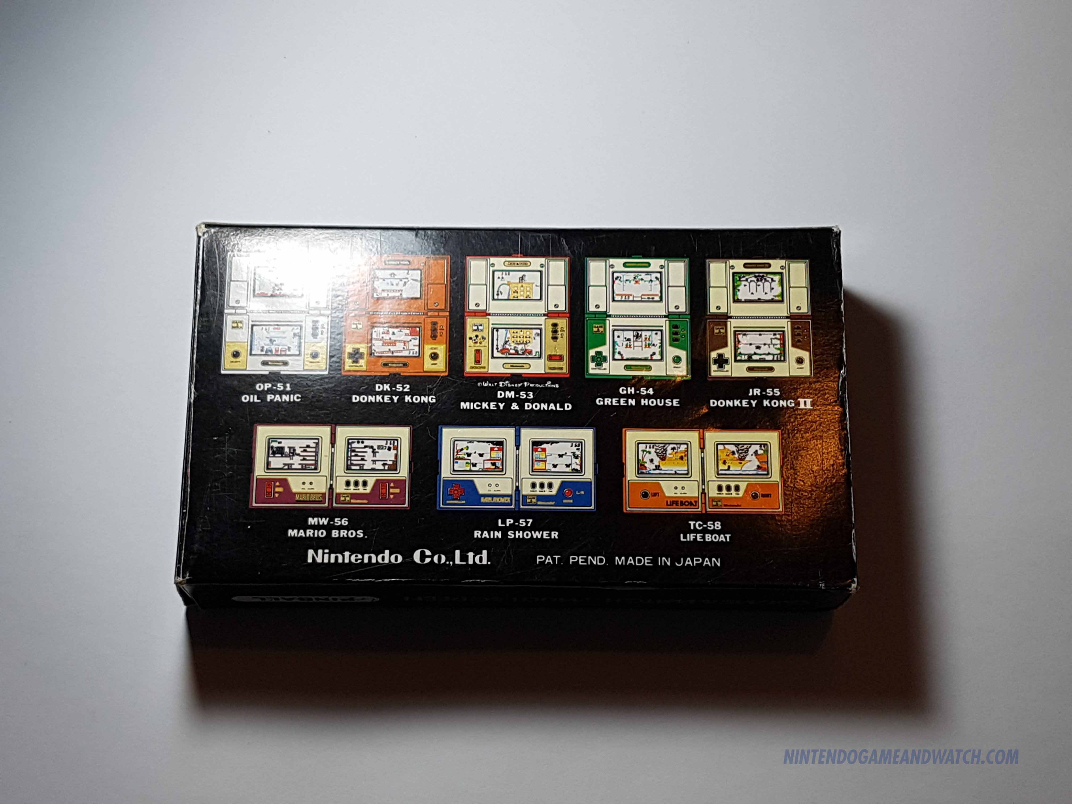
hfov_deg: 67.3
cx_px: 536
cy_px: 402
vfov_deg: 53.1
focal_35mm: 26
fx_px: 805
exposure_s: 1/221
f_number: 1.7
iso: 50
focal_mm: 4.2
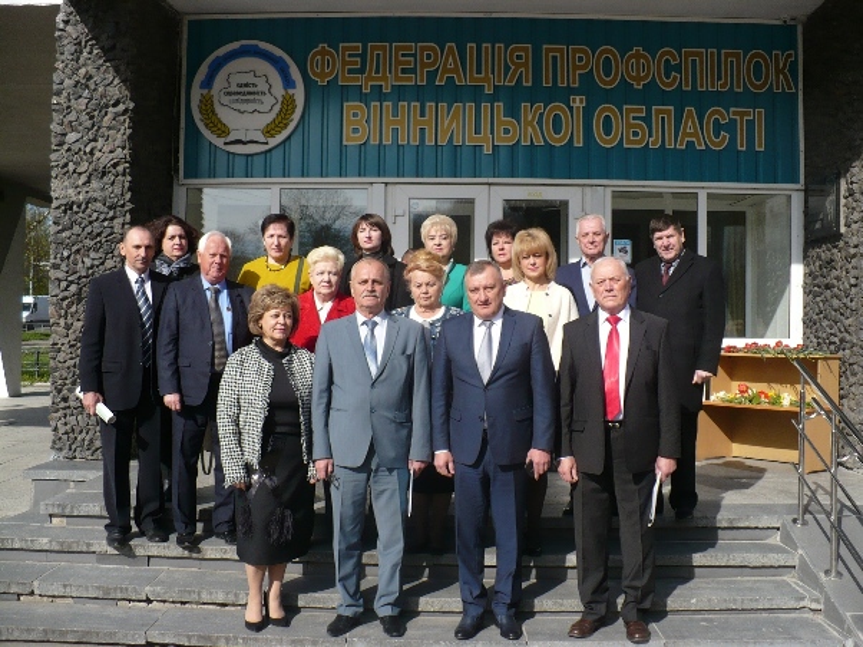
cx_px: 432
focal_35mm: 37
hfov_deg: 50.2
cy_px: 324
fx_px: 922
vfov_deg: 38.6
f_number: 2.8
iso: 100
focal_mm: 6.1
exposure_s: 1/1300
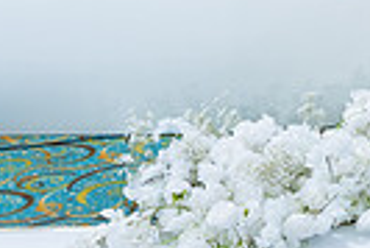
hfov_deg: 14.4
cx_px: 698
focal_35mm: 122
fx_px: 1255
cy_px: -144
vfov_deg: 10.8
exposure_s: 1/160
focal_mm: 28
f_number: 3.2
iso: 640
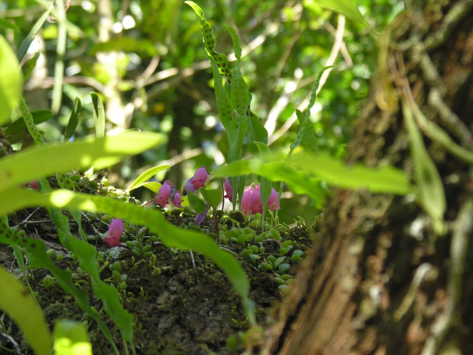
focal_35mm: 127
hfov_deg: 15.5
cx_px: 236
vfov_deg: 11.7
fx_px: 1735
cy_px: 178
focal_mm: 32.4
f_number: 3.8
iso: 50
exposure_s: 1/40.2
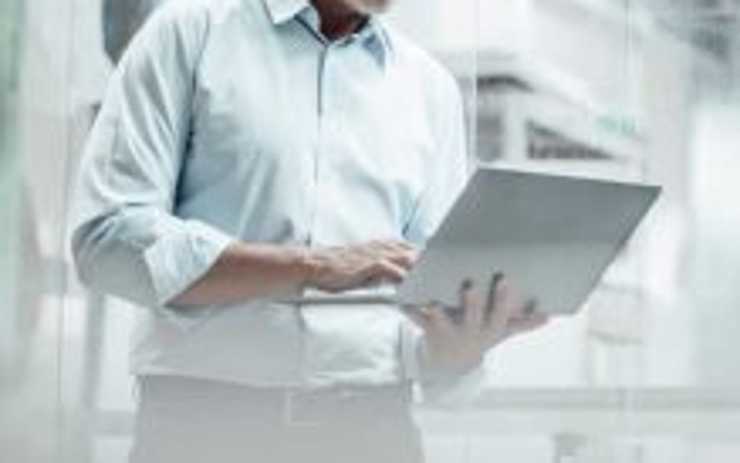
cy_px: 118
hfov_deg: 12.6
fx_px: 3349
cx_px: 487
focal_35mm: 166
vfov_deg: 7.9
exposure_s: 1/320
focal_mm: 85
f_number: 2.2
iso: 500
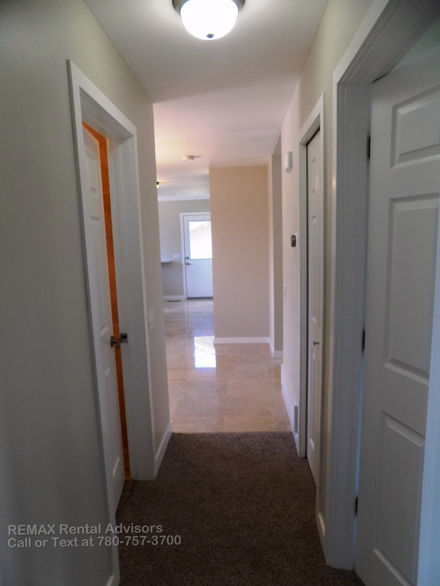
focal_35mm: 23
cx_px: 220
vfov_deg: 73.9
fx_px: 390
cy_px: 293
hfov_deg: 58.9
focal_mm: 4
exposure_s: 1/50
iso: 80
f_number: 3.1
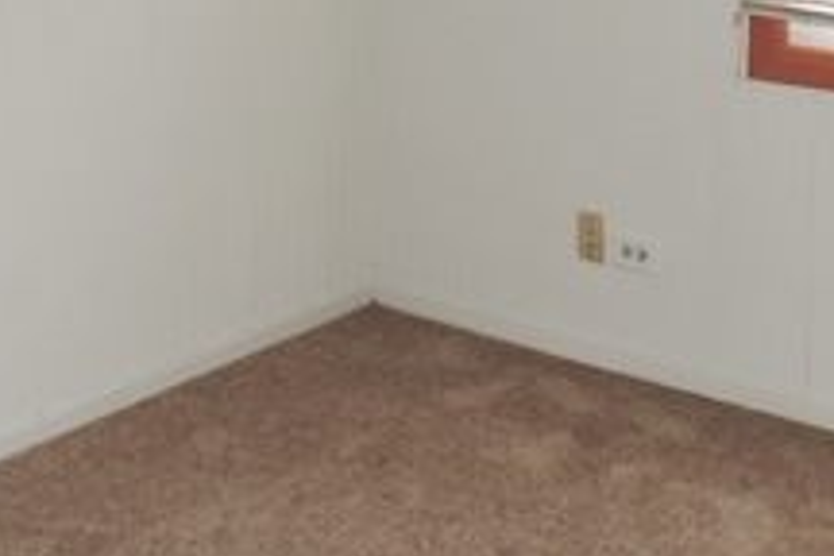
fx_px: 1714
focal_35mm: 74
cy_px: -77
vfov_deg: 17.7
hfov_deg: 27.3
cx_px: 506
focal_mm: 4.3
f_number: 3
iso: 200
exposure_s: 1/30
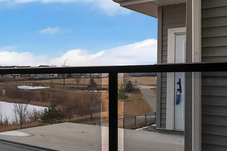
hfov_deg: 28.7
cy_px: 80
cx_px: -108
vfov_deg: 29.2
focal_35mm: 46
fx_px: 290
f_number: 8
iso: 160
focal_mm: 14
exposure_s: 1/160
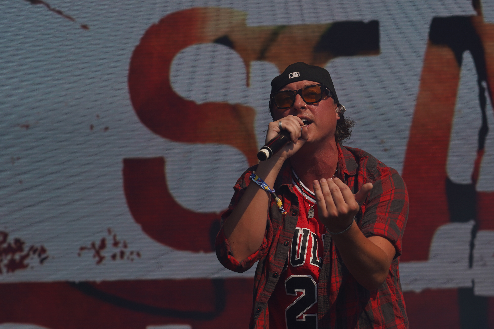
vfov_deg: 10.2
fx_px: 1839
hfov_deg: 15.3
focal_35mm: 134
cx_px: 299
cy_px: 179
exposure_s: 1/640
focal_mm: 105
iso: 100
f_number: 8
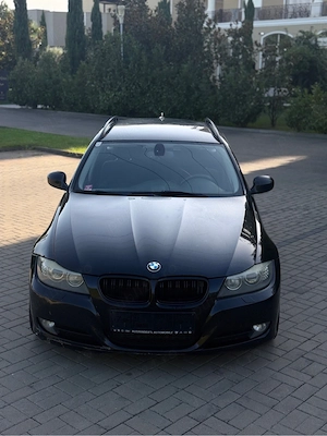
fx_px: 605
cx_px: 164
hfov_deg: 30.3
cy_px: 218
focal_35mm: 48
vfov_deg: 39.7
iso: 80
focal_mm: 6.76
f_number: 1.78
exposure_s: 1/1678
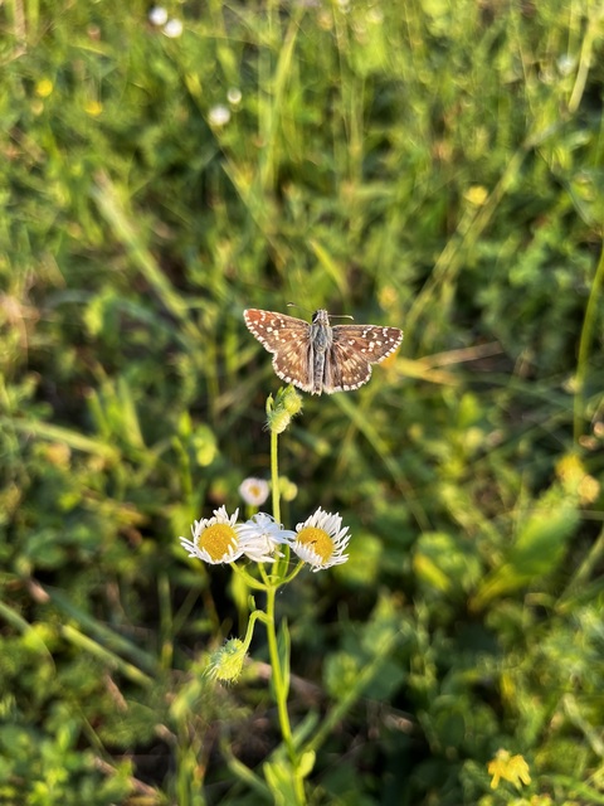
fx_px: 605
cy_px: 403
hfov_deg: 53.1
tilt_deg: -40.7
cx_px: 302
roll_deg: +8.3
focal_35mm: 26
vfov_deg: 67.3
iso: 50
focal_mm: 5.1
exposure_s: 1/313
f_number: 1.6
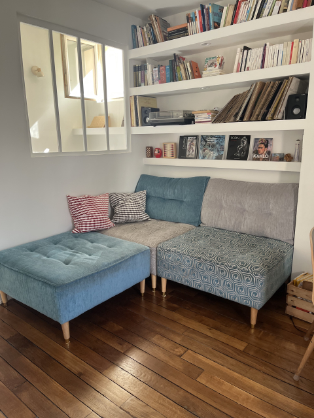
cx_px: 157
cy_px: 209
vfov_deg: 67.3
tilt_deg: -15.1
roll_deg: +0.6
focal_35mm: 26
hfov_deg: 53.1
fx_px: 314
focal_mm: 5.1
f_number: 1.6
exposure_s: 1/121
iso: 125
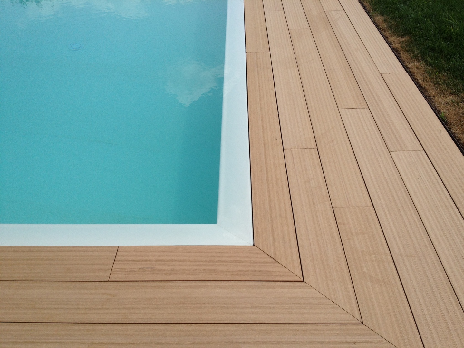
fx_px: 469
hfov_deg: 52.6
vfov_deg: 40.7
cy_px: 174
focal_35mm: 35
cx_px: 232
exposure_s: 1/2632
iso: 64
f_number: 2.4
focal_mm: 4.28
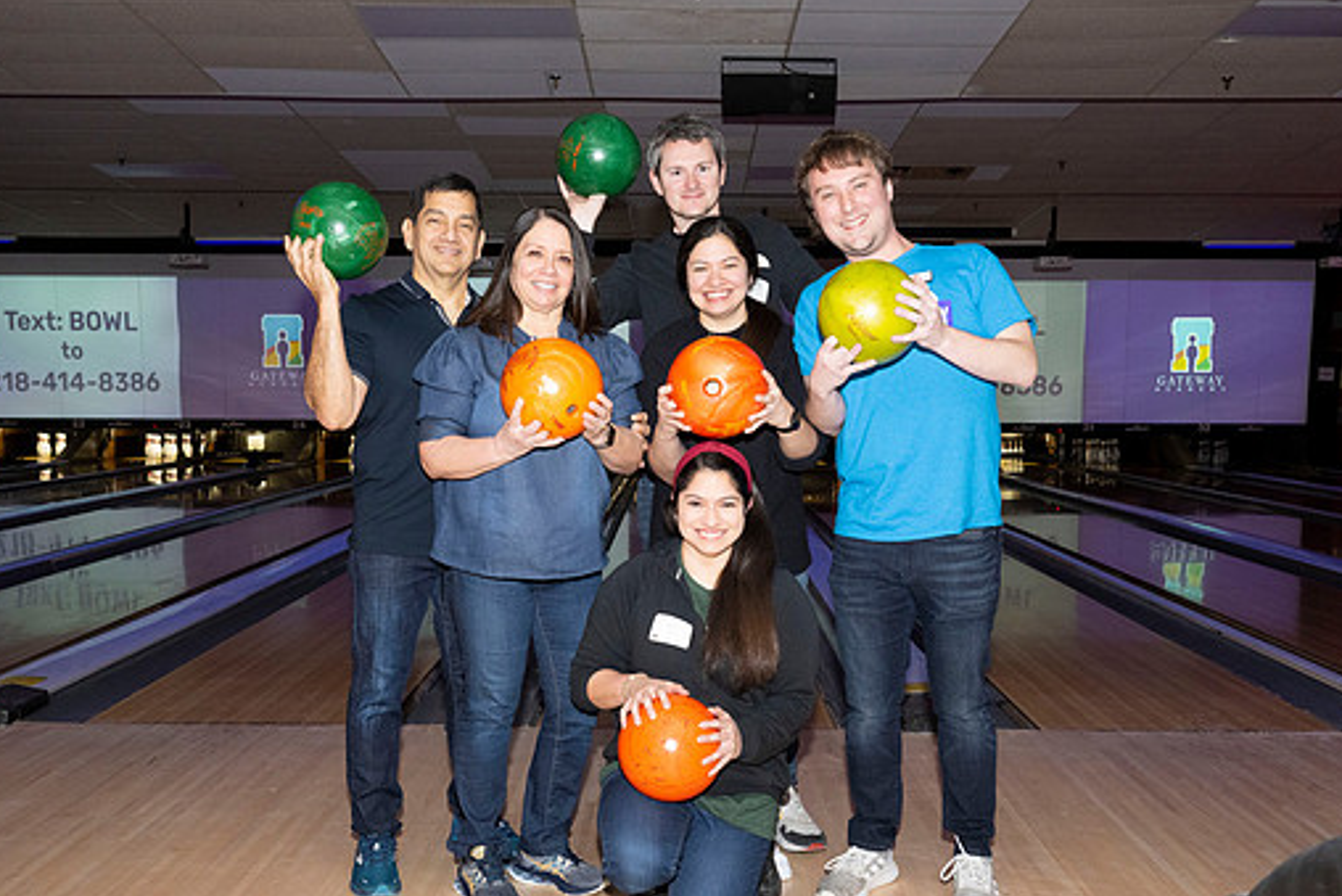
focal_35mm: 38
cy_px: 506
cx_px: 687
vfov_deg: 35.0
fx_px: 1417
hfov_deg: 50.7
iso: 2000
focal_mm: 32
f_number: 5.6
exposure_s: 1/100
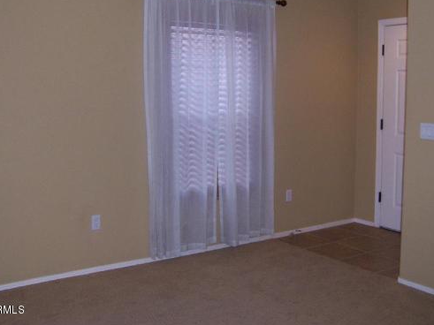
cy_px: 116
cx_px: 224
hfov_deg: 43.9
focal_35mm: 43
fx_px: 539
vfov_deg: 33.4
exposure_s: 1/60
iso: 140
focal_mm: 5.5
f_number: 2.8
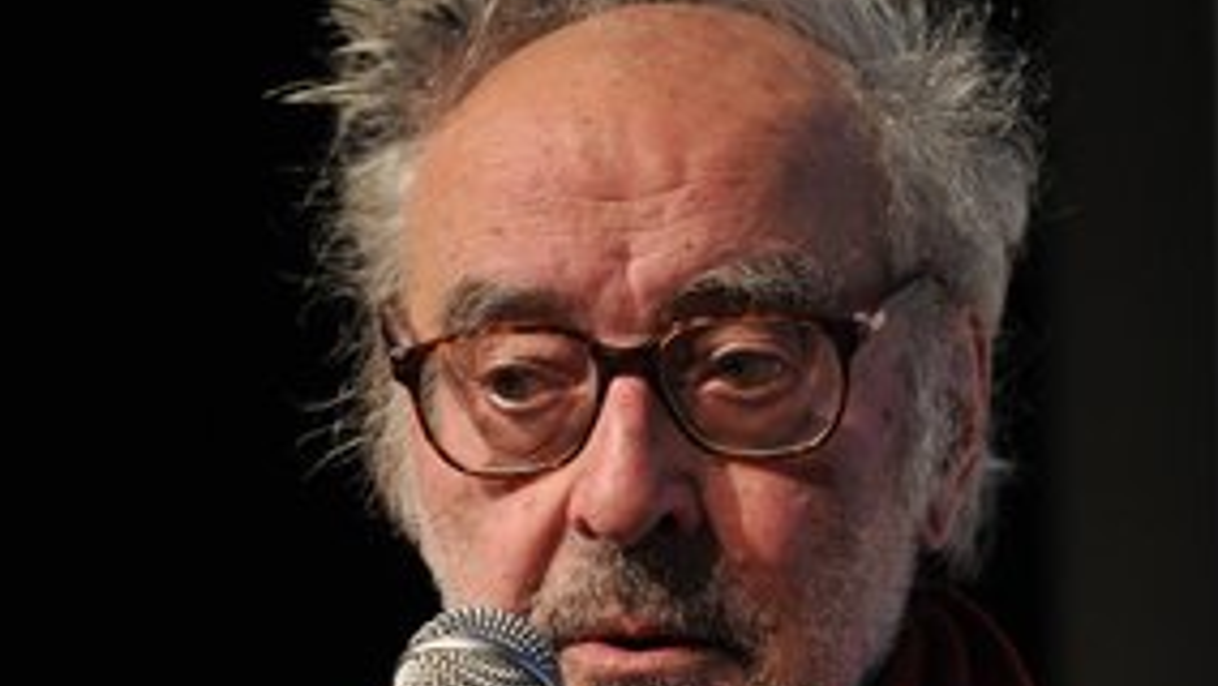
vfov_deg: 4.7
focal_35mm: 258
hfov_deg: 8.4
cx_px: 365
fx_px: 8336
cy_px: 362
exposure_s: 1/200
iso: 2000
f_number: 2.8
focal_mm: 175
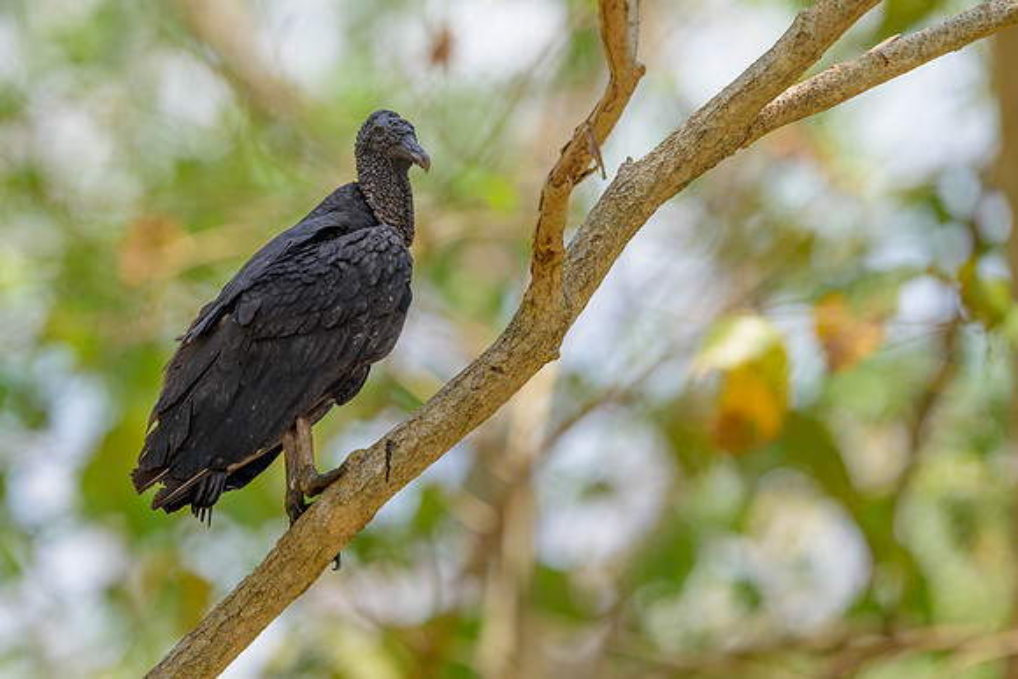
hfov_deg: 3.6
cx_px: 495
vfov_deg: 2.4
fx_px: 16026
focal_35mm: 567
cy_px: 279
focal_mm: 400
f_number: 3.5
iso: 125
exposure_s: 1/800
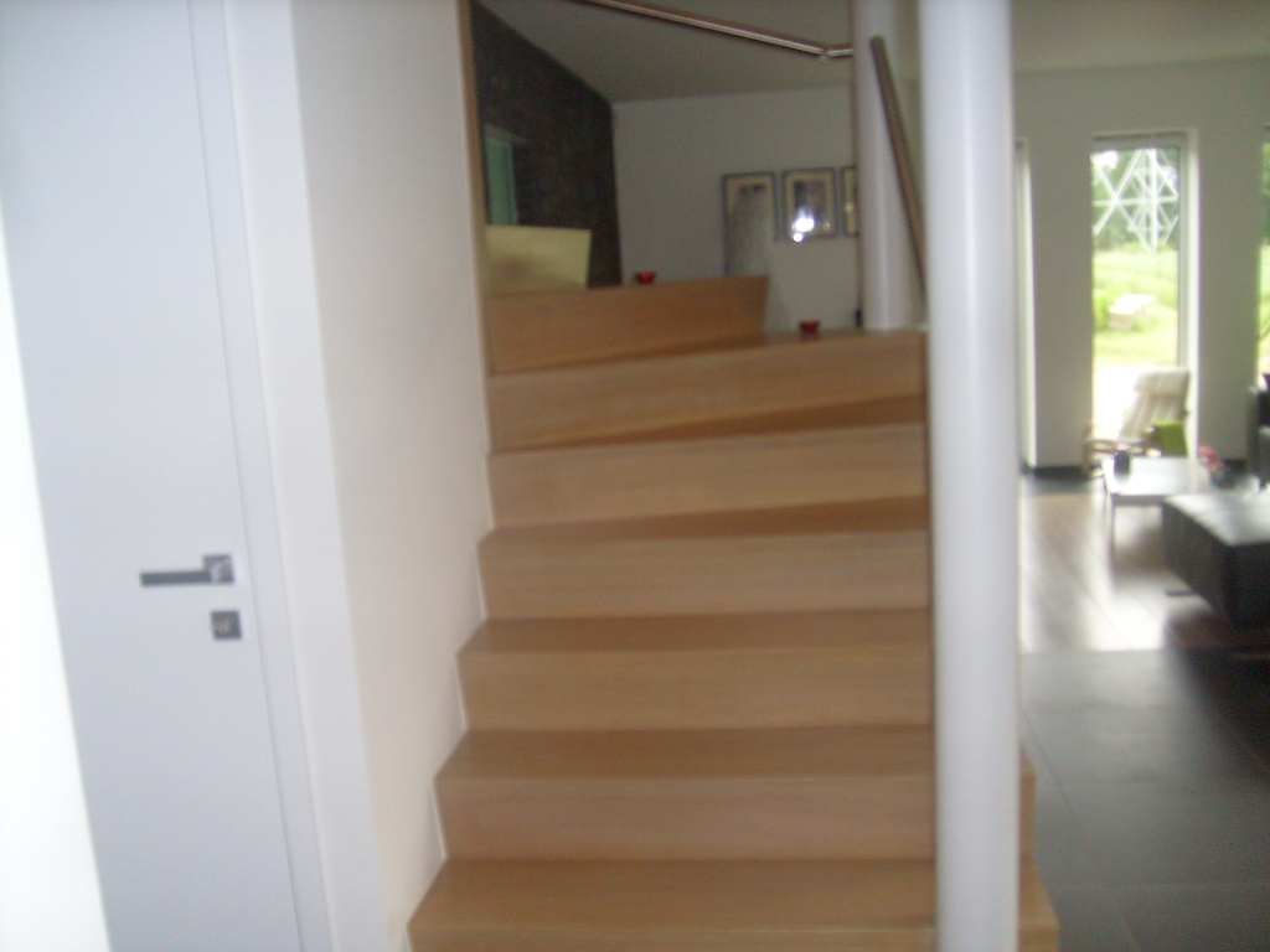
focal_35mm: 35
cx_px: 635
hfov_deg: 52.6
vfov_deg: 40.7
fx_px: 1284
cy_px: 476
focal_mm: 5.8
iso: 100
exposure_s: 1/45
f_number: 2.8
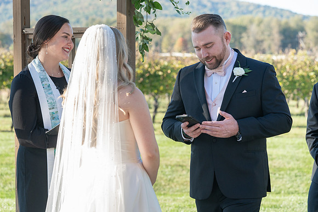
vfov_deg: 12.6
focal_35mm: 108
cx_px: 163
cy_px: 104
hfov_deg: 18.9
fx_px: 958
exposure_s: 1/320
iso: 500
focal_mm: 106
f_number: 5.6
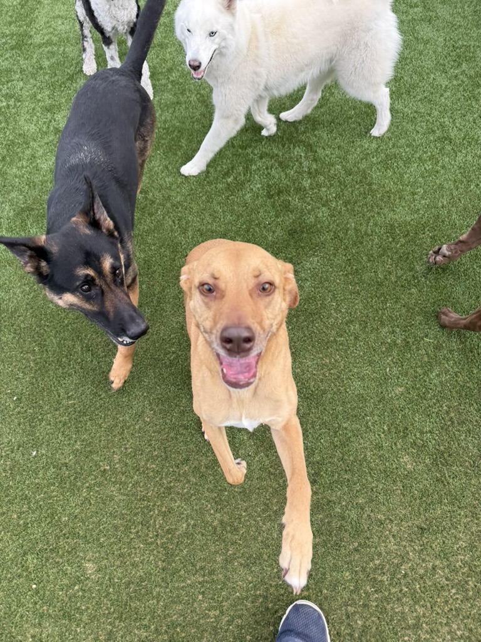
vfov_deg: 71.6
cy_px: 321
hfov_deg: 56.8
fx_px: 445
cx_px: 240
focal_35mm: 24
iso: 80
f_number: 1.78
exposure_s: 1/481
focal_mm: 6.76
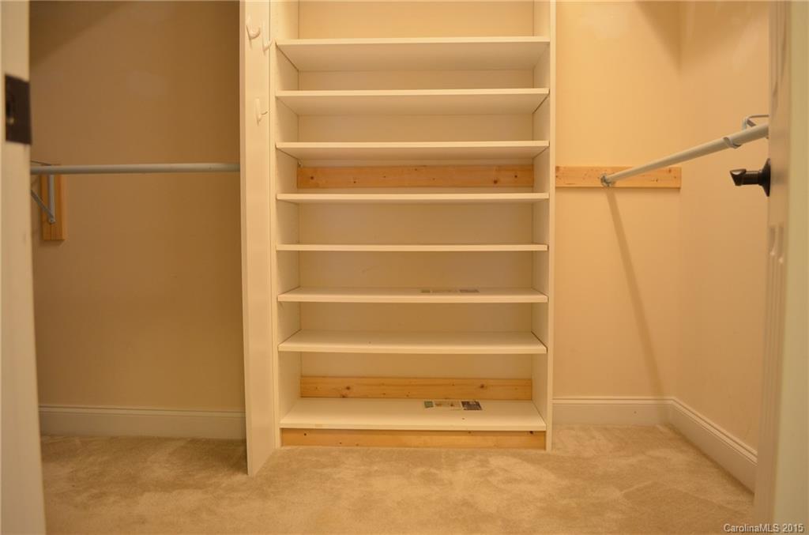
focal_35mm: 27
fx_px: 605
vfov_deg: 47.7
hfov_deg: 67.5
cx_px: 404
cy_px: 268
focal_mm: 18
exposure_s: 1/40
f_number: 3.5
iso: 800
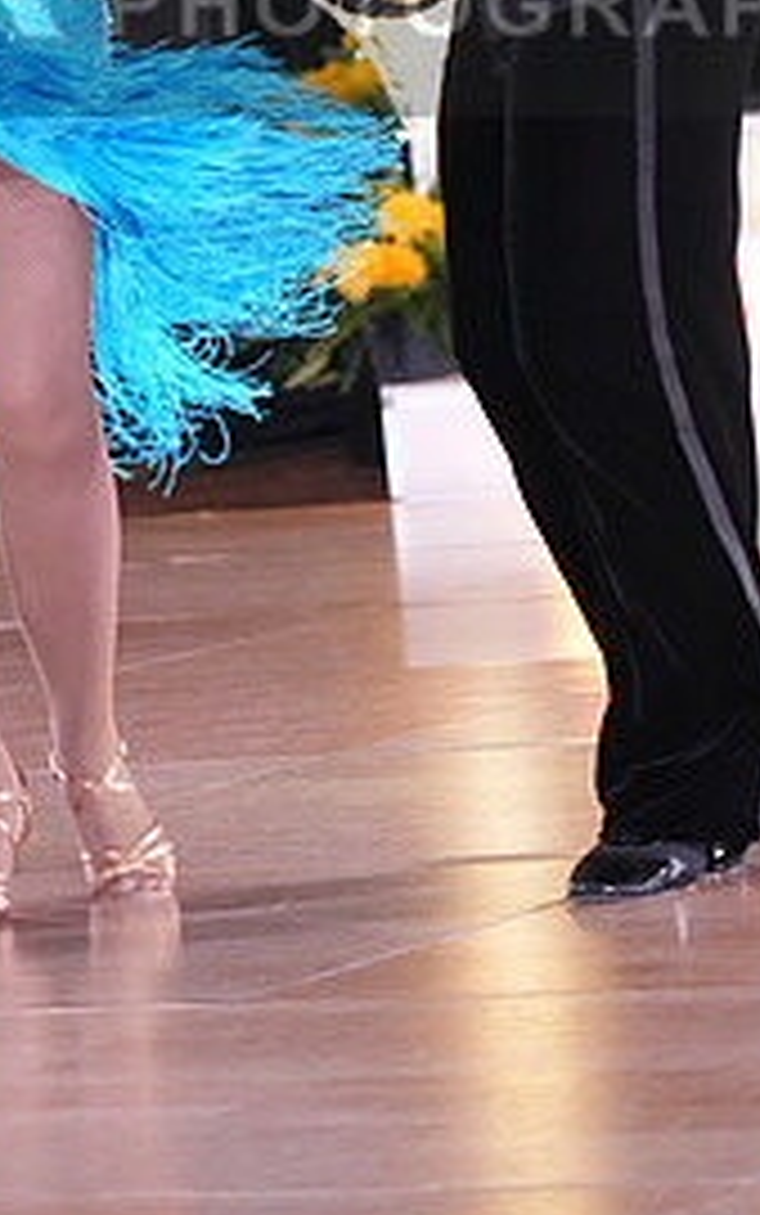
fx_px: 7614
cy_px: -32
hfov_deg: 5.7
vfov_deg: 9.1
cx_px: 380
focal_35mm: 230
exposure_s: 1/400
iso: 8000
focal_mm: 105
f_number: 4
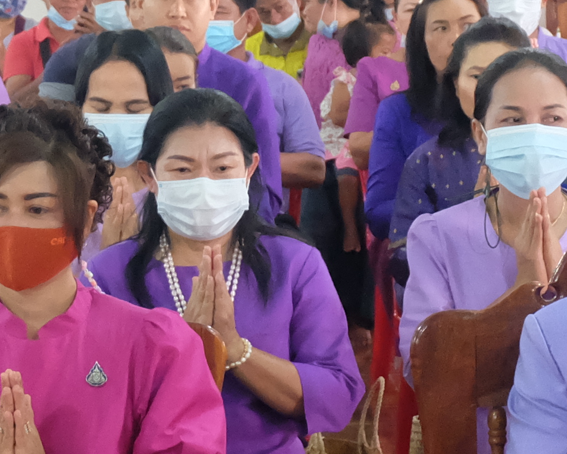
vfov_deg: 8.2
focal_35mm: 189
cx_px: -82
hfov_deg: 10.1
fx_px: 3172
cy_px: 199
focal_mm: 28.2
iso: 6400
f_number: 4.5
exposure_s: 1/58
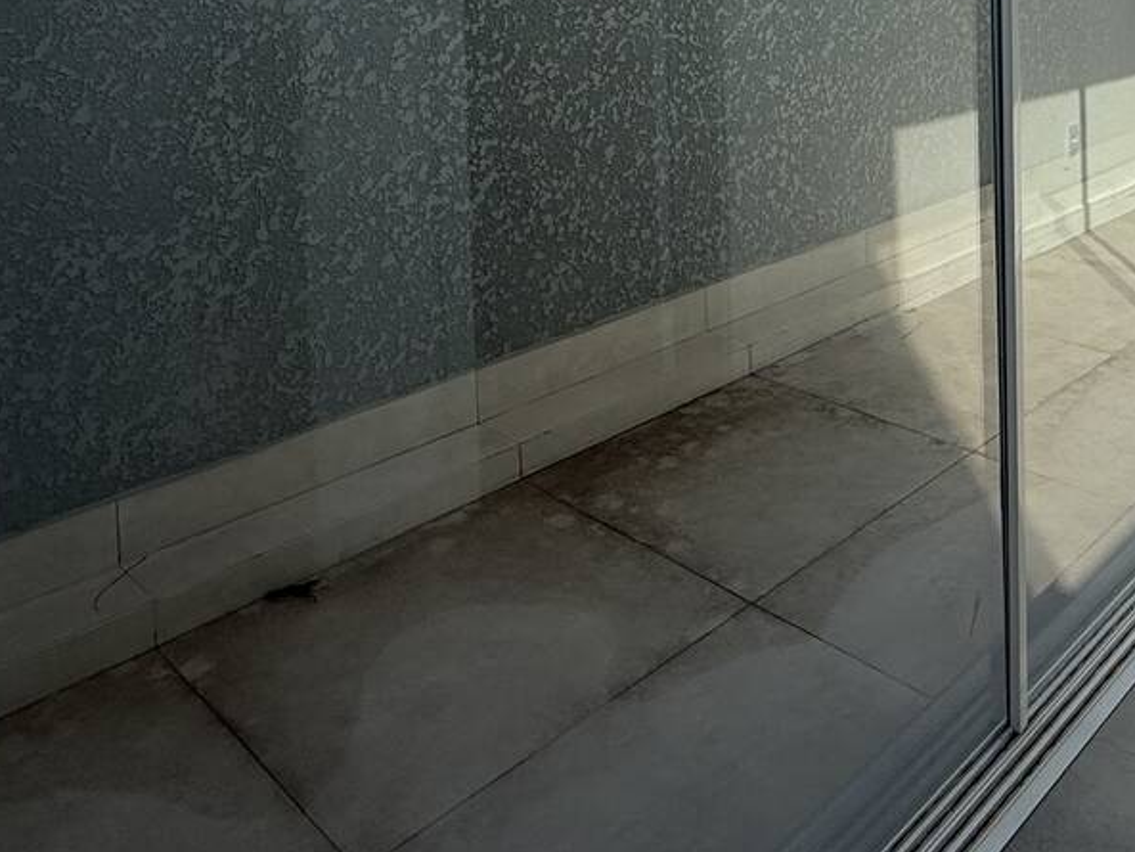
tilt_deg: -1.6
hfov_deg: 51.4
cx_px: 865
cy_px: -38
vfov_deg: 36.6
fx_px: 1115
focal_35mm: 34
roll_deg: +0.5
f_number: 2.2
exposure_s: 1/1105
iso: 50
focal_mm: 2.22
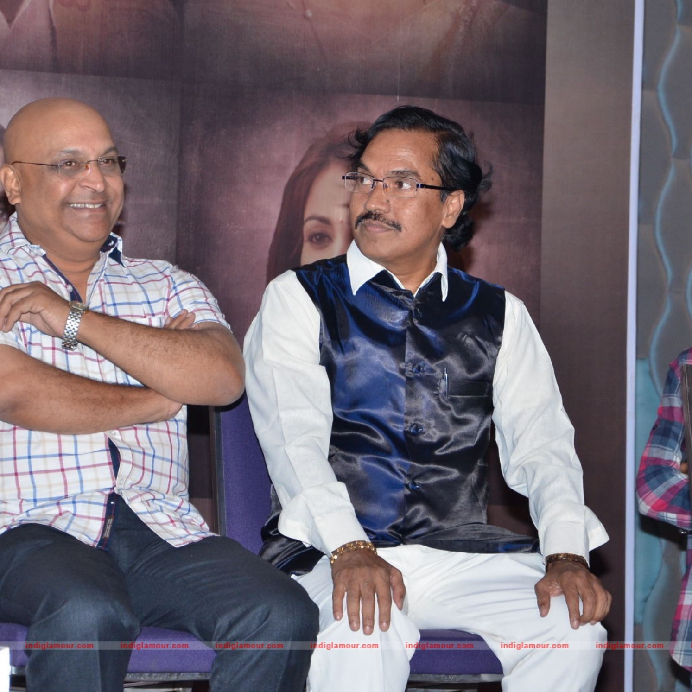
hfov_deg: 8.6
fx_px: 4583
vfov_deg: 8.6
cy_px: 346
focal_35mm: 203
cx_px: 249
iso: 1000
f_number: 5.6
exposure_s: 1/125
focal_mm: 105
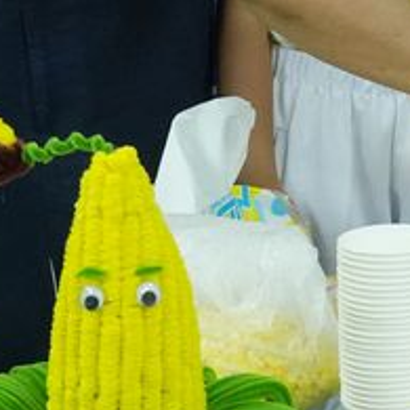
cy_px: 80
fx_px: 2271
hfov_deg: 9.8
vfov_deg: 10.3
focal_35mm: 169
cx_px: 714
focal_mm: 23
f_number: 5.6
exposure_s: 1/100
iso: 4000
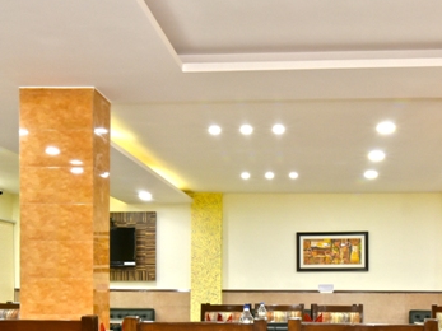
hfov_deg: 39.3
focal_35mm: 48
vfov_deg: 29.1
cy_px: 296
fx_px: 613
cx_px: 285
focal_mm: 16
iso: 800
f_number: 8
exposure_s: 1/15
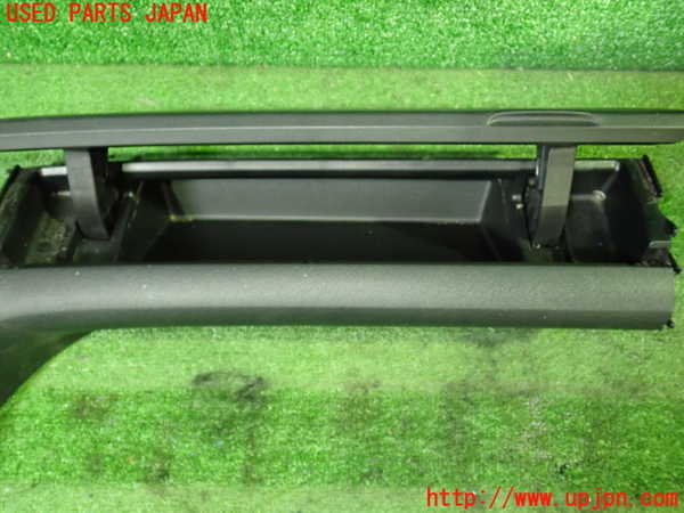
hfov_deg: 60.0
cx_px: 342
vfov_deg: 46.8
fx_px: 593
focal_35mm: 30
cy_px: 256
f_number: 2.3
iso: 800
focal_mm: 5.4
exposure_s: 1/25
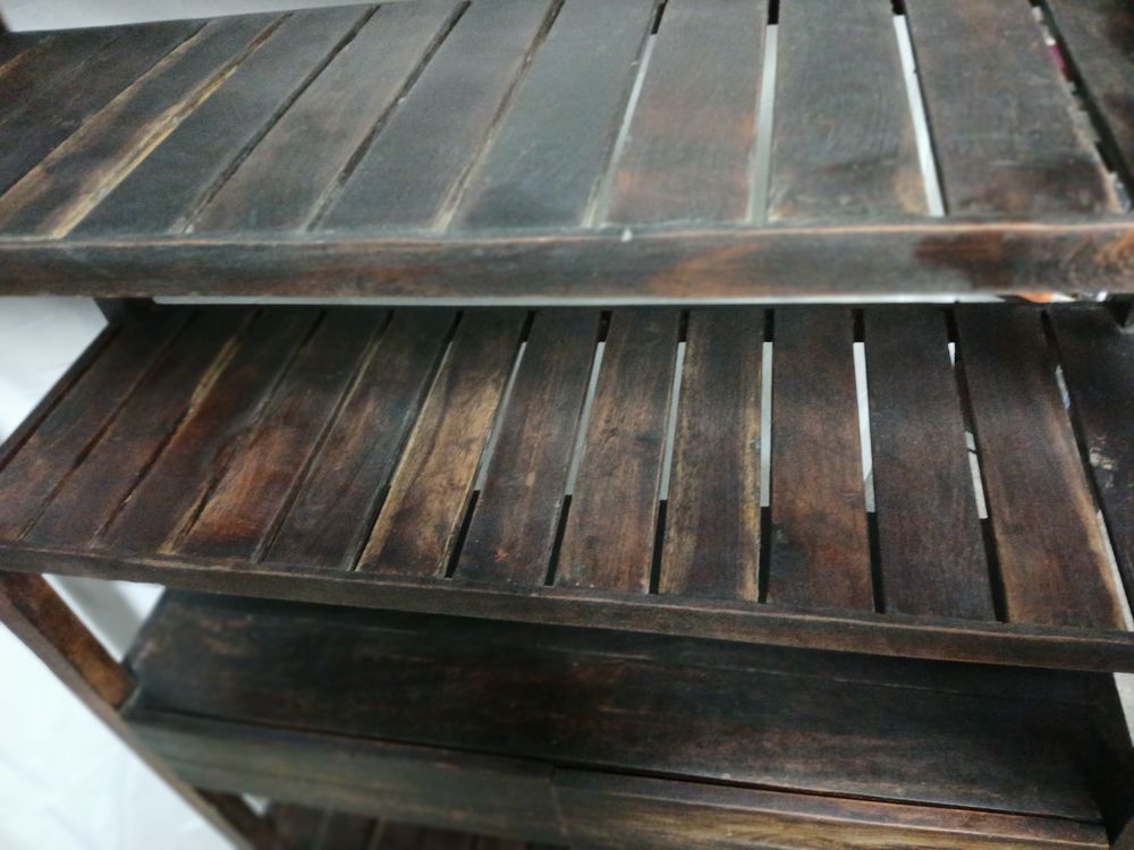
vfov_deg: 53.1
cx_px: 567
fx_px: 852
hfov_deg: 67.3
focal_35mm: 26
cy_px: 425
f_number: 1.8
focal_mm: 3.98
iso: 1000
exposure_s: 1/17
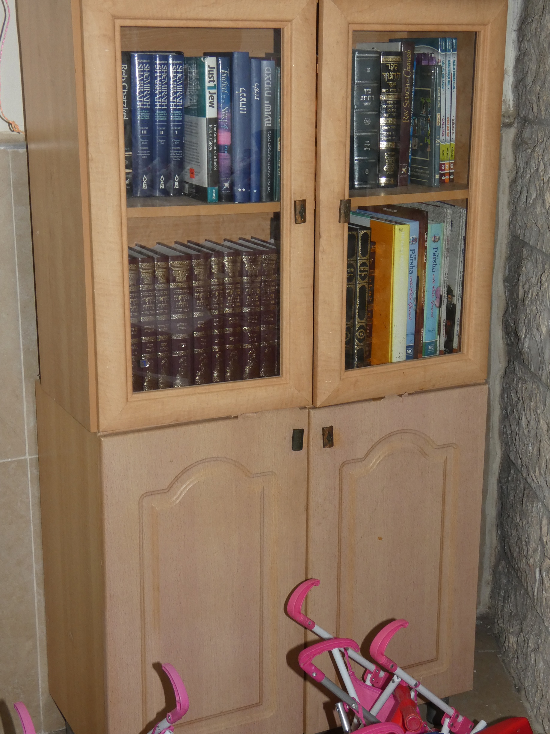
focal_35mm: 55
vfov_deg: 34.9
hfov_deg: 26.6
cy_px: 367
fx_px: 1165
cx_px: 275
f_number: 4
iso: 200
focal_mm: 9.9
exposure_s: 1/60
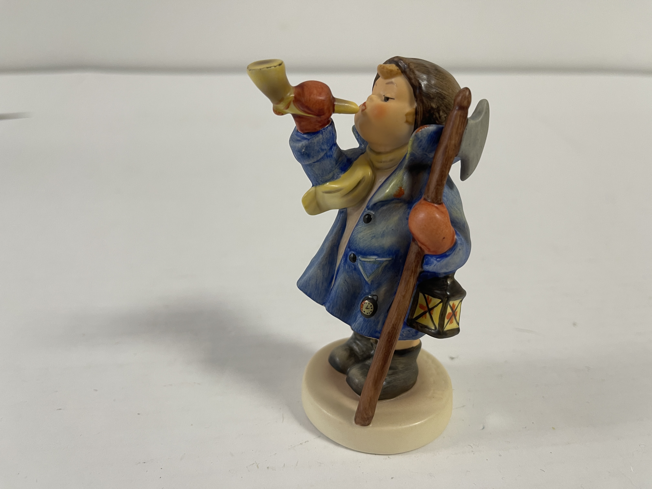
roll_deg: -1.7
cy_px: 244
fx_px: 471
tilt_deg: -25.5
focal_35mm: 25
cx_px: 326
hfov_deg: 69.4
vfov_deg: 54.9
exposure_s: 1/50
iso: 80
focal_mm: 5.1
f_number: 1.6
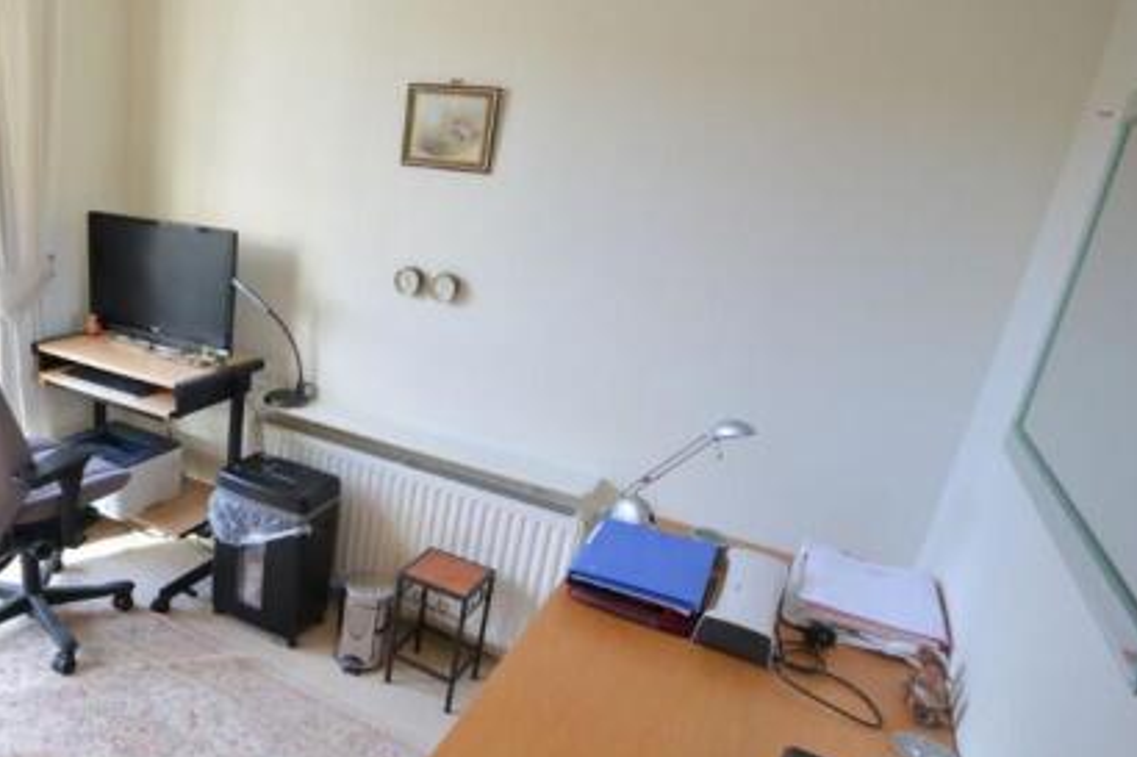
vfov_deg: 53.0
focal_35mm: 24
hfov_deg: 68.9
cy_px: 417
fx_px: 758
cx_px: 283
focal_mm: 10
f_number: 8
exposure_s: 1/15
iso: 400
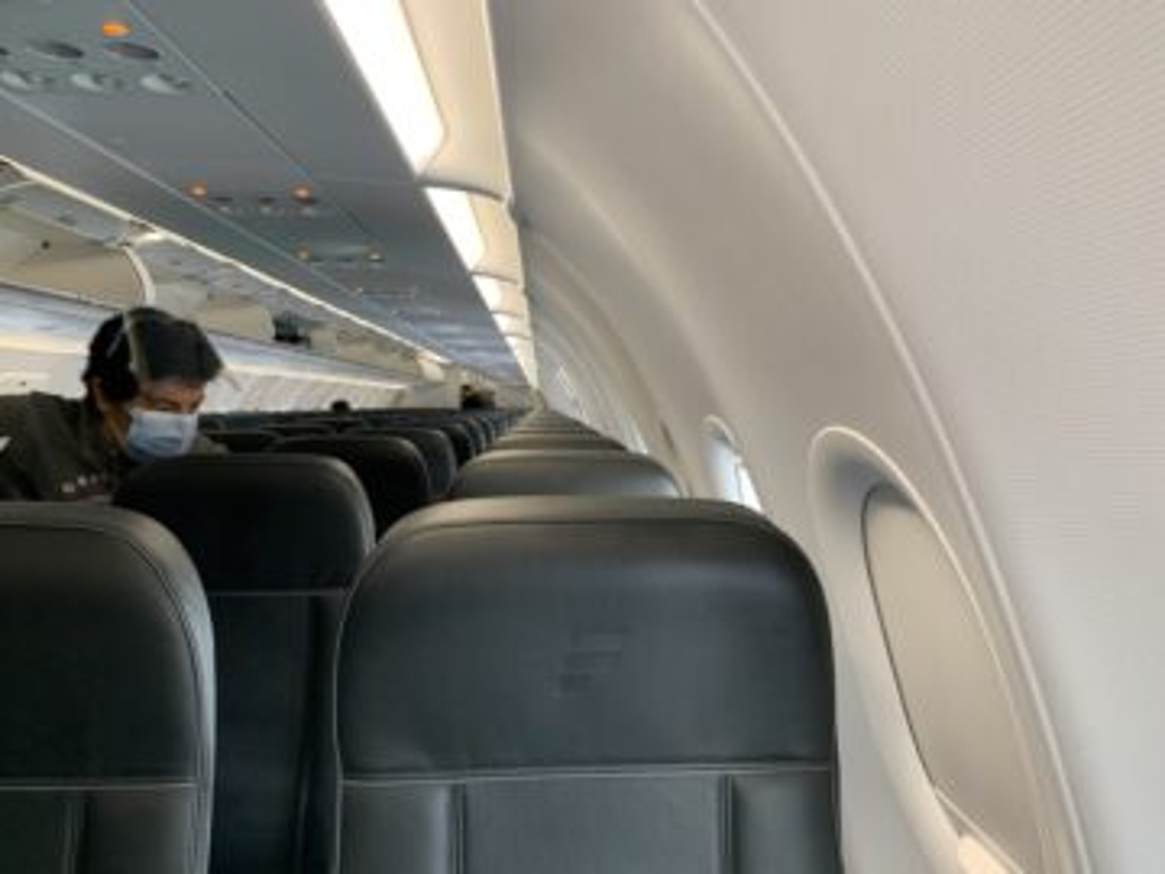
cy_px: 437
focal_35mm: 26
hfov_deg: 67.3
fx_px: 875
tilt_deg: -3.1
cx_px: 582
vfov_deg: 53.1
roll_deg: +2.6
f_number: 1.8
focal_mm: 4.25
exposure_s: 1/52
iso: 160
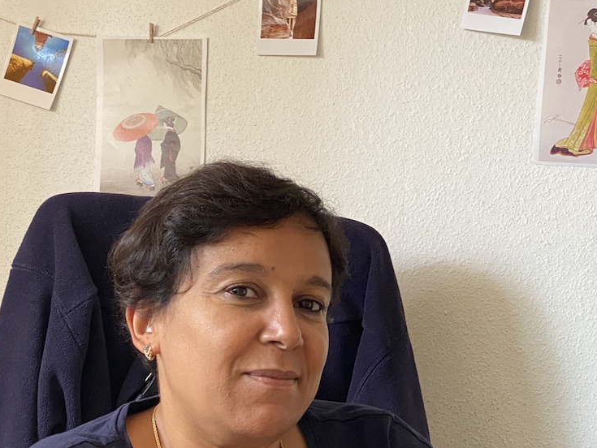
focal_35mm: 99
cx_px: 507
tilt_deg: +1.5
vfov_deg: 14.8
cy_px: 390
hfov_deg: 19.5
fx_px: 1708
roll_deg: -0.6
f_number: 2
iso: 125
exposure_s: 1/50
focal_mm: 6
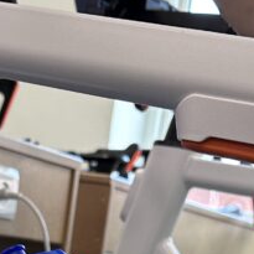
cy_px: 429
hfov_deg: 16.4
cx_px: 109
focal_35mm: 106
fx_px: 880
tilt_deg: -9.6
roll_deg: -8.5
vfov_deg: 14.7
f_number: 1.78
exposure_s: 1/121
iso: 160
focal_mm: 6.86
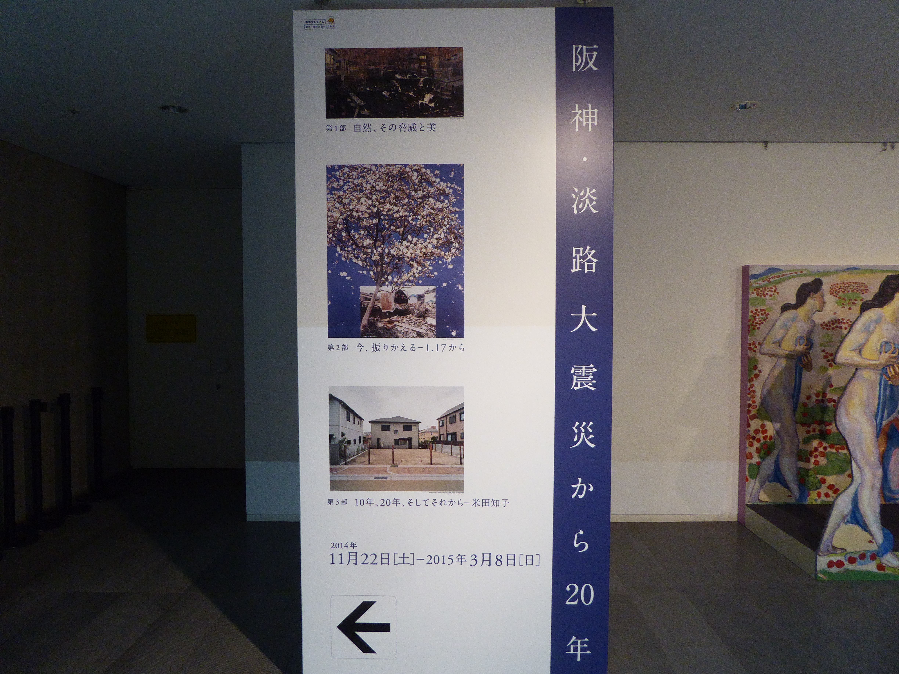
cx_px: 450
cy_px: 337
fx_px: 649
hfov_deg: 69.4
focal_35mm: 25
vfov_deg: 54.9
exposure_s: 1/13
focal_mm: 4.3
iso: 400
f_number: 3.3
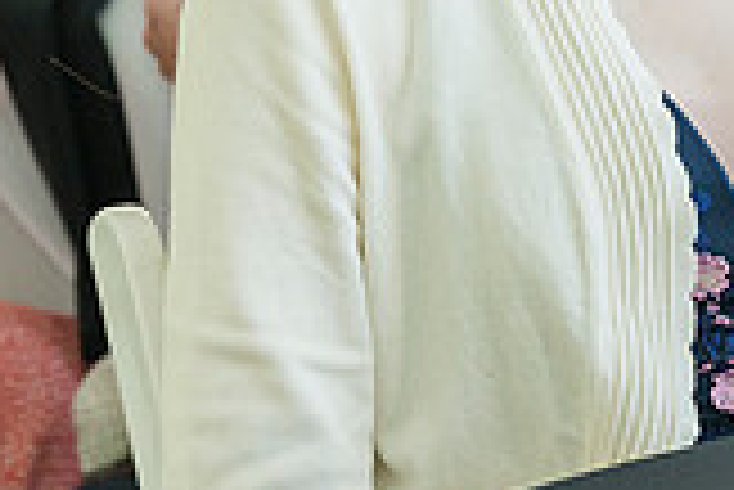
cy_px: -227
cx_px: 329
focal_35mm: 427
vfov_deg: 3.2
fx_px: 8714
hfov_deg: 4.8
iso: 800
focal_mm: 120
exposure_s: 1/160
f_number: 7.1
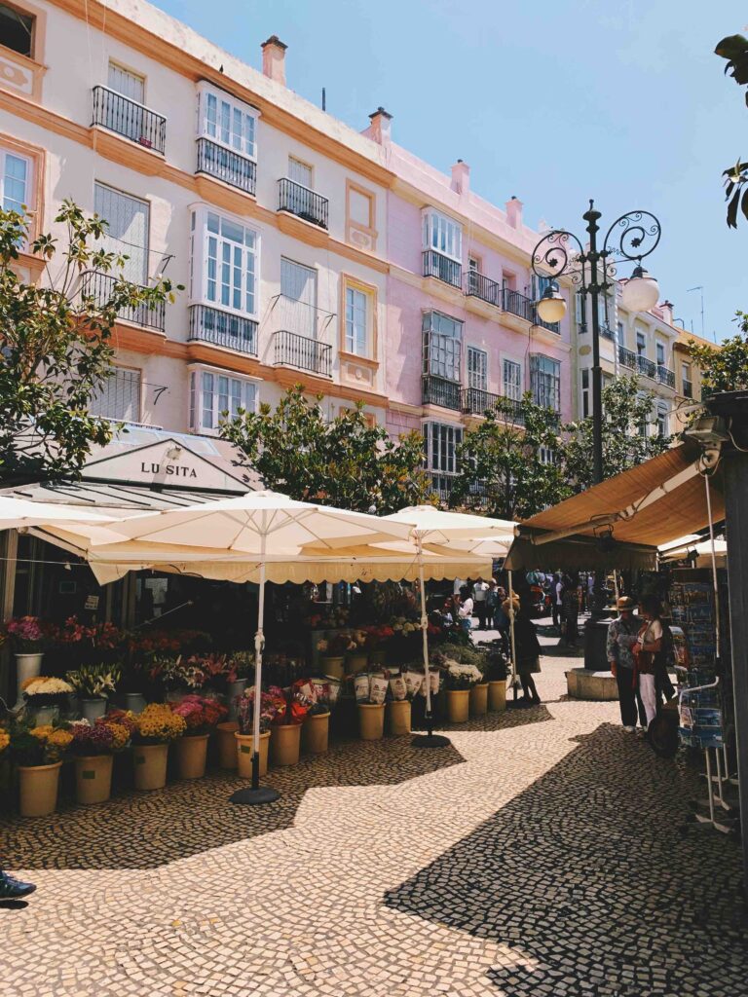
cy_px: 498
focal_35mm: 26
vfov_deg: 67.3
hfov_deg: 53.1
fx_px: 749
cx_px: 374
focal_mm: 4.25
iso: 25
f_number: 1.8
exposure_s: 1/2257
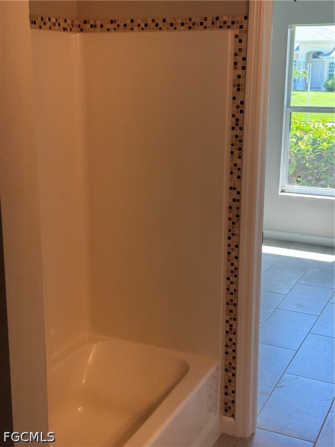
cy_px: 224
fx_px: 619
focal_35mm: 48
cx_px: 168
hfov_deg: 30.3
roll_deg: +0.8
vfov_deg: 39.7
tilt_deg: -14.5
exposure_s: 1/60
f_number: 1.78
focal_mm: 6.76
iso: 50
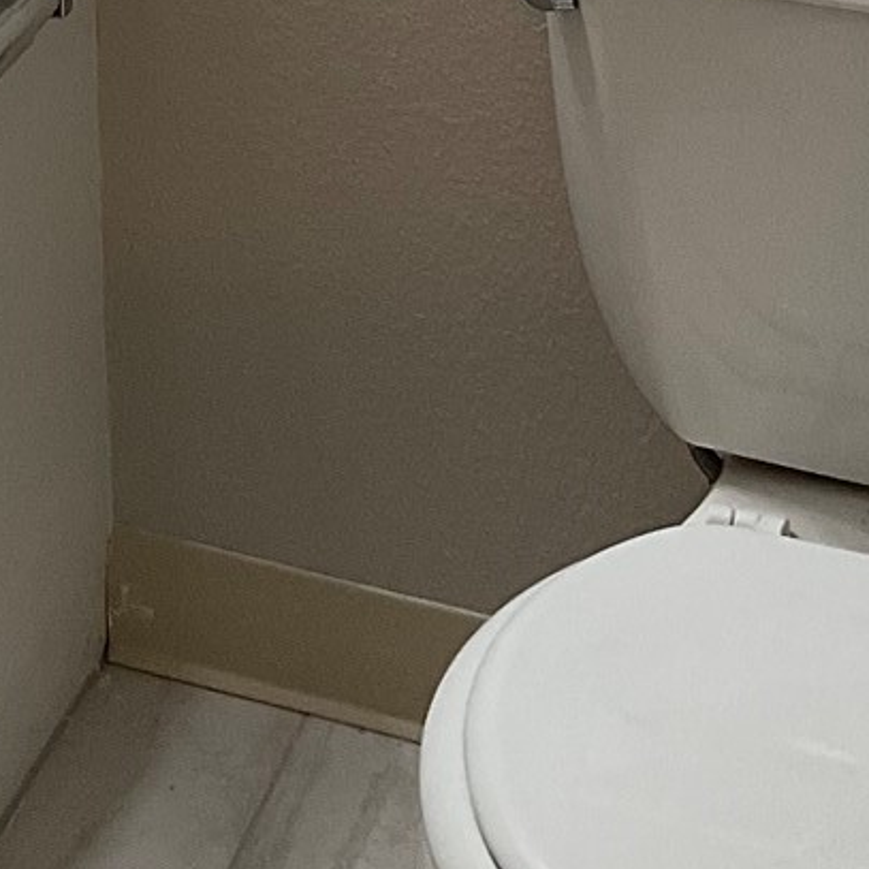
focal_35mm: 121
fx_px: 3437
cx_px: -186
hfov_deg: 14.0
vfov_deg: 13.4
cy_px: -510
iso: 50
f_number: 1.8
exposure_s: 1/120
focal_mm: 3
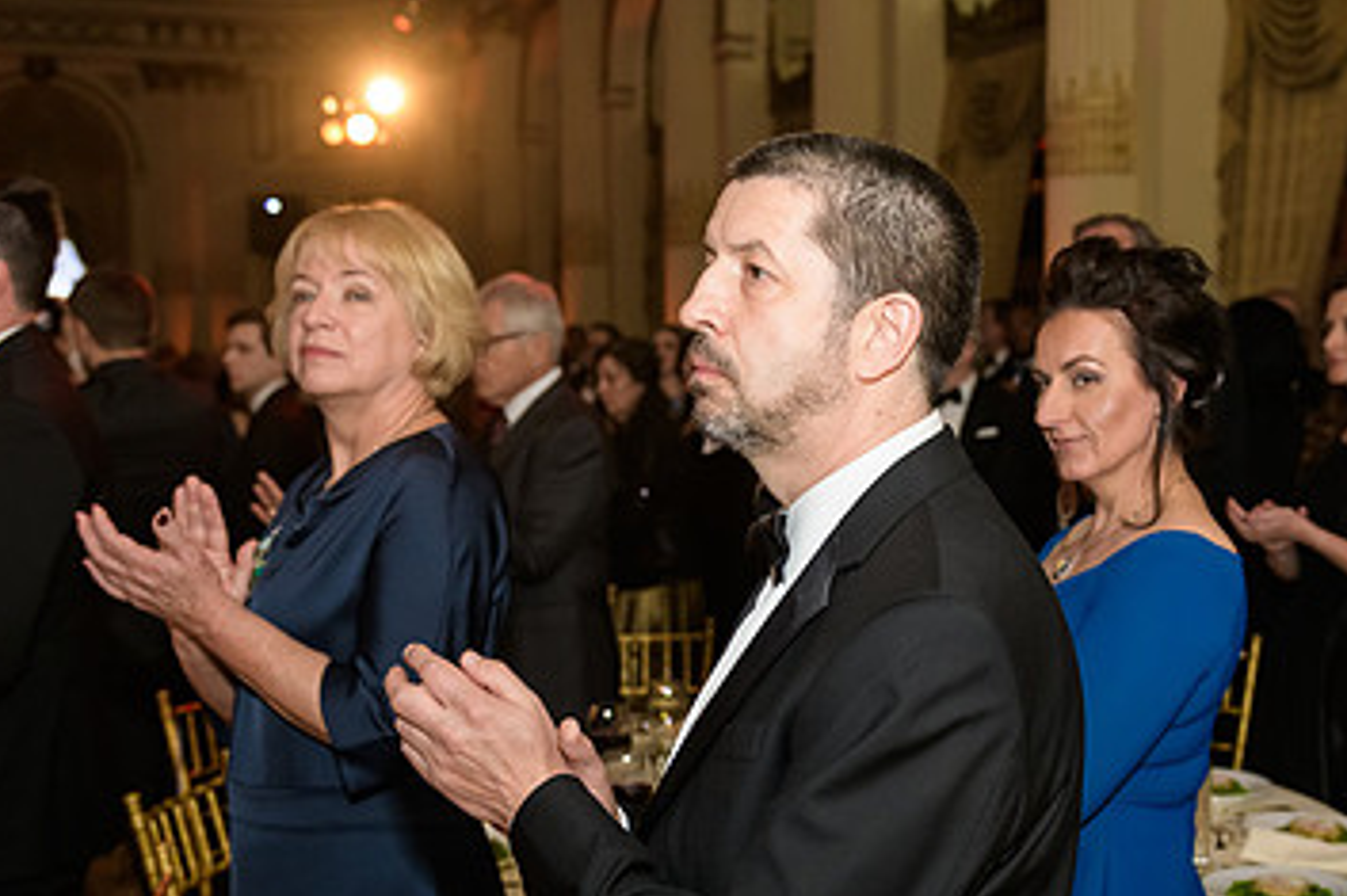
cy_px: 551
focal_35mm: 51
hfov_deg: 38.8
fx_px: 1907
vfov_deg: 26.4
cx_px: 778
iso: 1600
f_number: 3.2
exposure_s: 1/125
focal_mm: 31
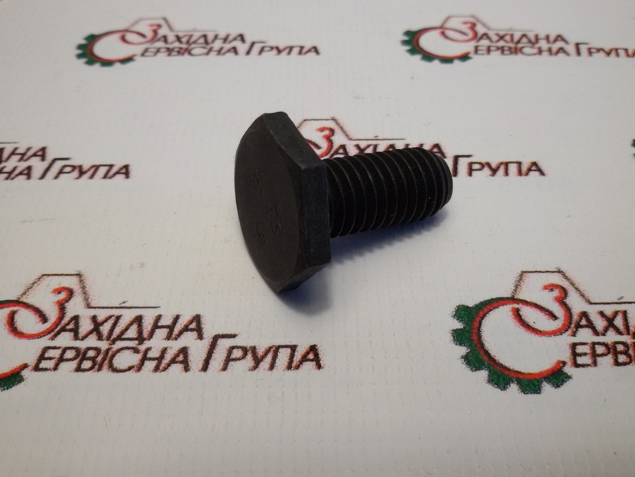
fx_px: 587
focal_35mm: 32
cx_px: 317
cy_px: 232
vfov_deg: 44.2
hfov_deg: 56.8
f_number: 2.4
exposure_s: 1/100
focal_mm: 2.93
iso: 64
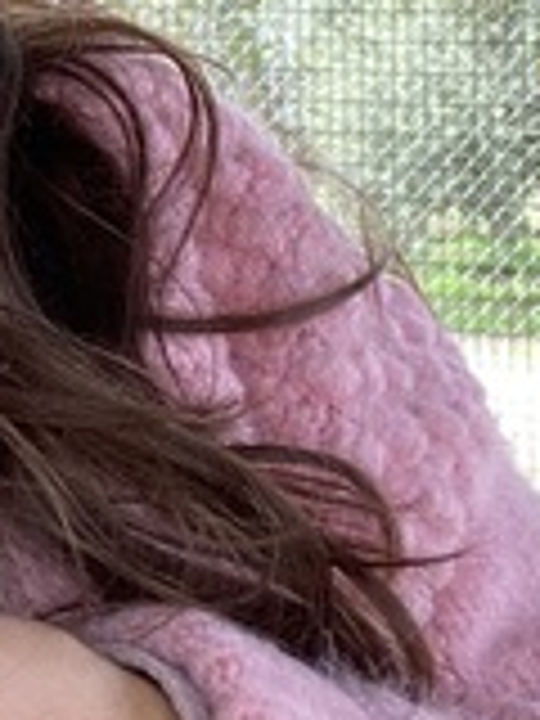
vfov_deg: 19.6
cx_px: -160
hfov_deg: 15.0
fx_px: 1955
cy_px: -140
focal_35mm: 94
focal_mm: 2.71
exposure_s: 1/60
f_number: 2.2
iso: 80
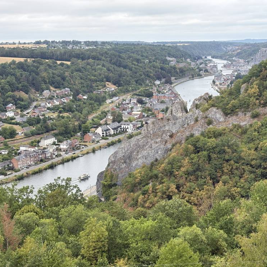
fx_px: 541
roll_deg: +1.7
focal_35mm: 62
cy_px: 134
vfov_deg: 27.7
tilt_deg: -9.4
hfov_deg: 27.6
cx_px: 171
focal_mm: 5.96
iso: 40
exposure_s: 1/820
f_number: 1.6
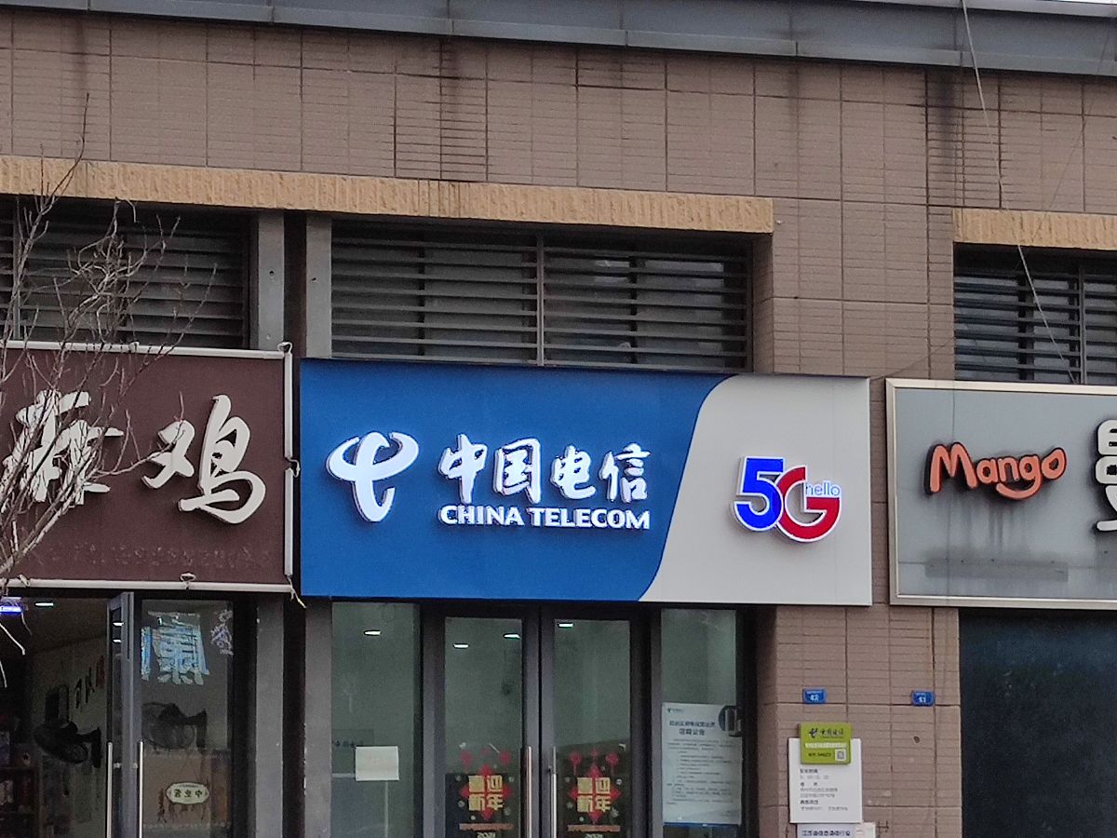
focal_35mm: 134
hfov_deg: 14.7
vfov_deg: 11.1
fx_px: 4324
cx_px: 558
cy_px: 419
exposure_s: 1/546
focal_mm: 6.72
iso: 50
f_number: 1.69
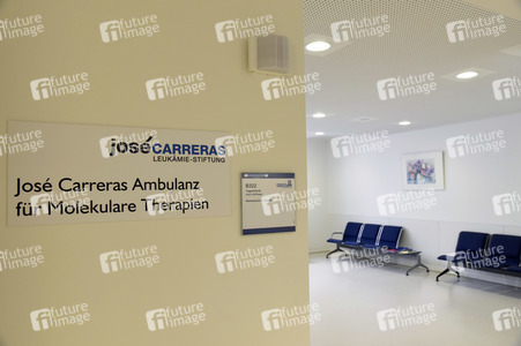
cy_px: 173
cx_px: 260
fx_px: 434
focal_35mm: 30
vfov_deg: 43.5
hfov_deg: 62.0
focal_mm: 30
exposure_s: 1/100
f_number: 7.1
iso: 4000
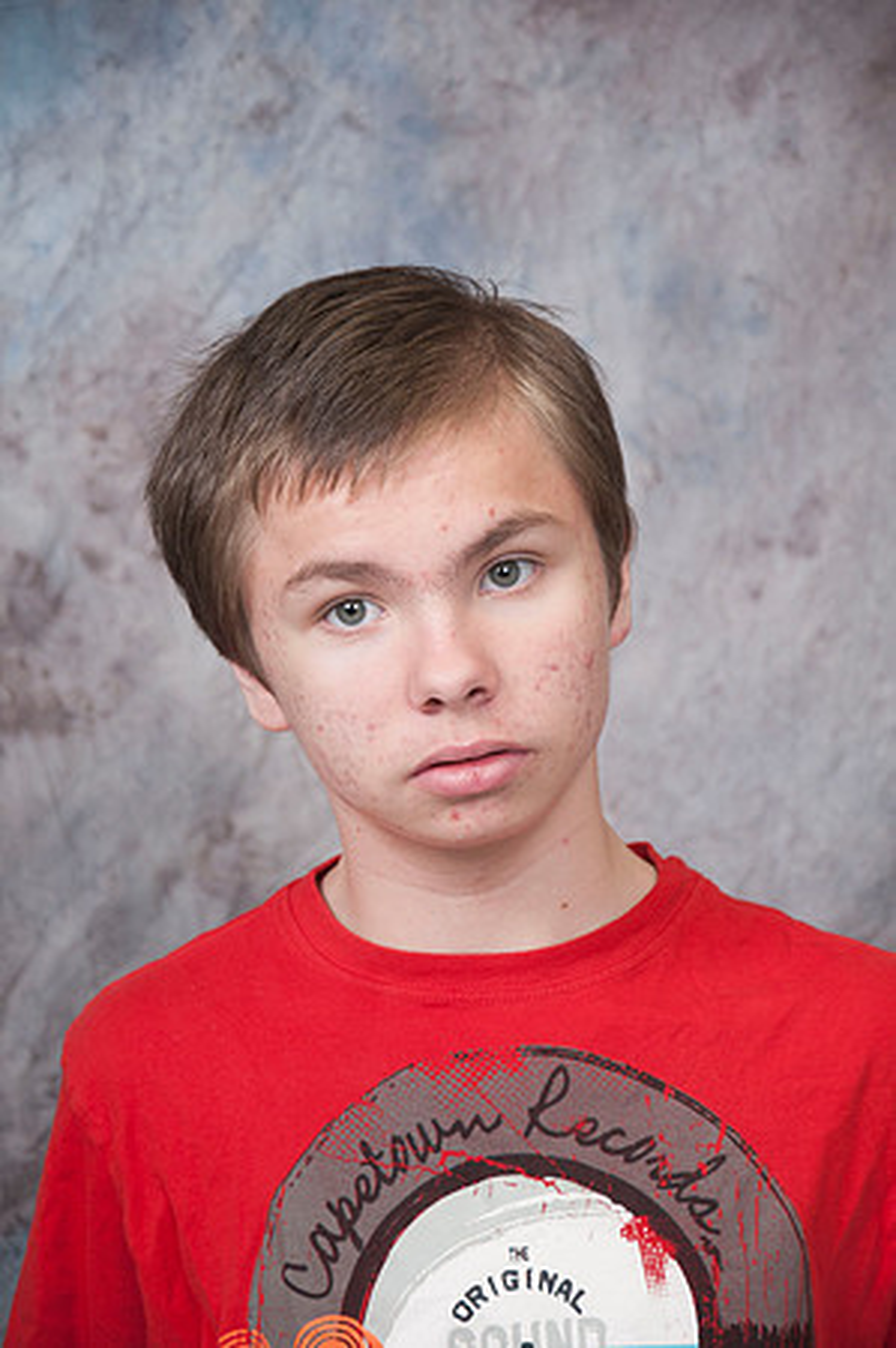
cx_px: 448
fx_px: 4771
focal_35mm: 128
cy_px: 674
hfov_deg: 10.7
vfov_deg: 16.1
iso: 200
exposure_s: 1/125
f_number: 5.6
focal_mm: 85
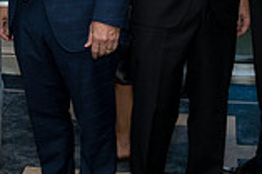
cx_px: 87
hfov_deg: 16.3
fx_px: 915
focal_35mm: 126
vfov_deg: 10.2
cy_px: -135
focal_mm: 34
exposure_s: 1/125
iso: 800
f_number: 4
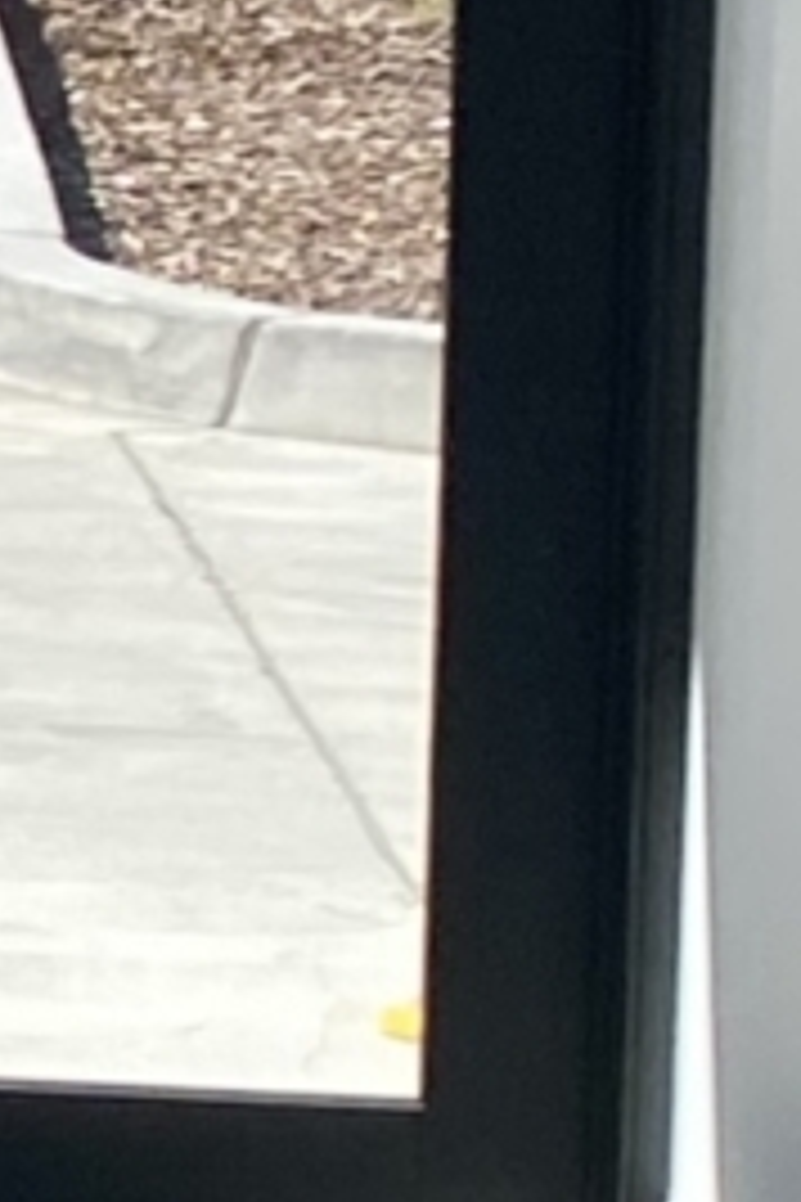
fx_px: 9177
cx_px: -3312
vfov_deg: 7.5
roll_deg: +0.5
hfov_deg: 4.3
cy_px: 167
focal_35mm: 275
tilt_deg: -7.2
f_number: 1.8
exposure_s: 1/2268
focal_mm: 4.25
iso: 32
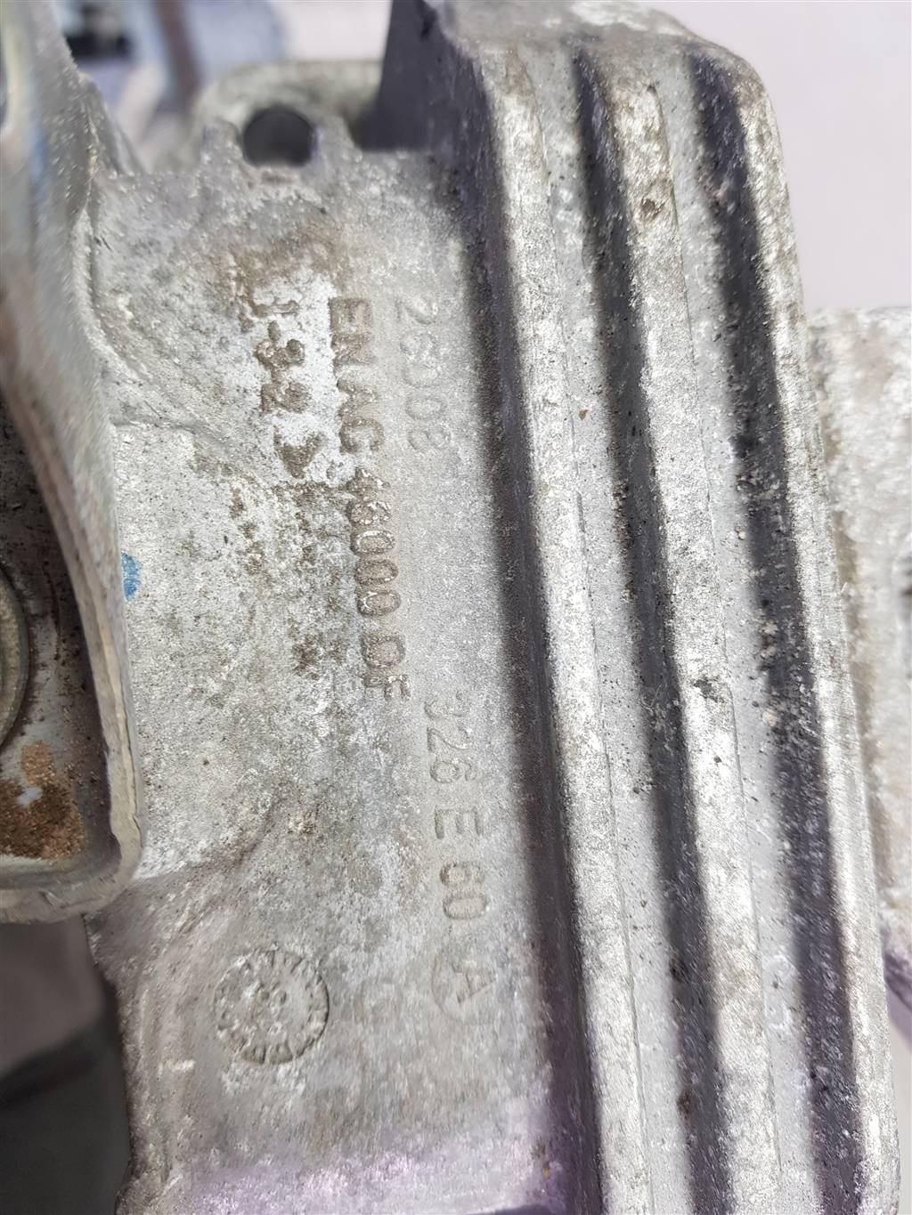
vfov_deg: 67.3
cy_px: 608
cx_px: 456
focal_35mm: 26
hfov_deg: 53.1
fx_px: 913
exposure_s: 1/50
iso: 50
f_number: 1.7
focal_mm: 4.2
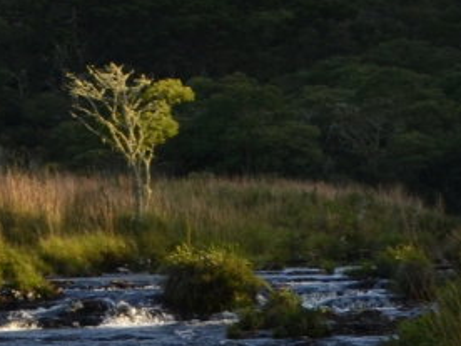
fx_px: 2450
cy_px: 94
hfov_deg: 10.6
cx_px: 553
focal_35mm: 184
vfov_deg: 8.1
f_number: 9
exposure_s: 1/100
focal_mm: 22
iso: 200
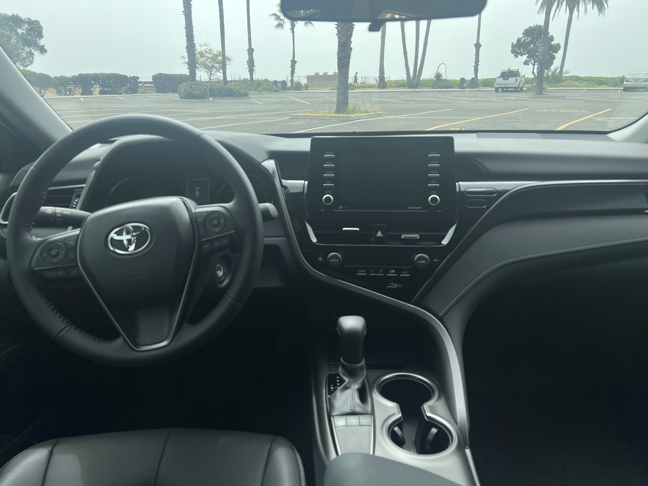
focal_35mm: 26
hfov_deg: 67.3
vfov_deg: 53.1
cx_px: 324
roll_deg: +1.1
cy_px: 243
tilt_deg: -18.9
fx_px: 487
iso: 50
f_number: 1.5
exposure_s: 1/2915
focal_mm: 5.7
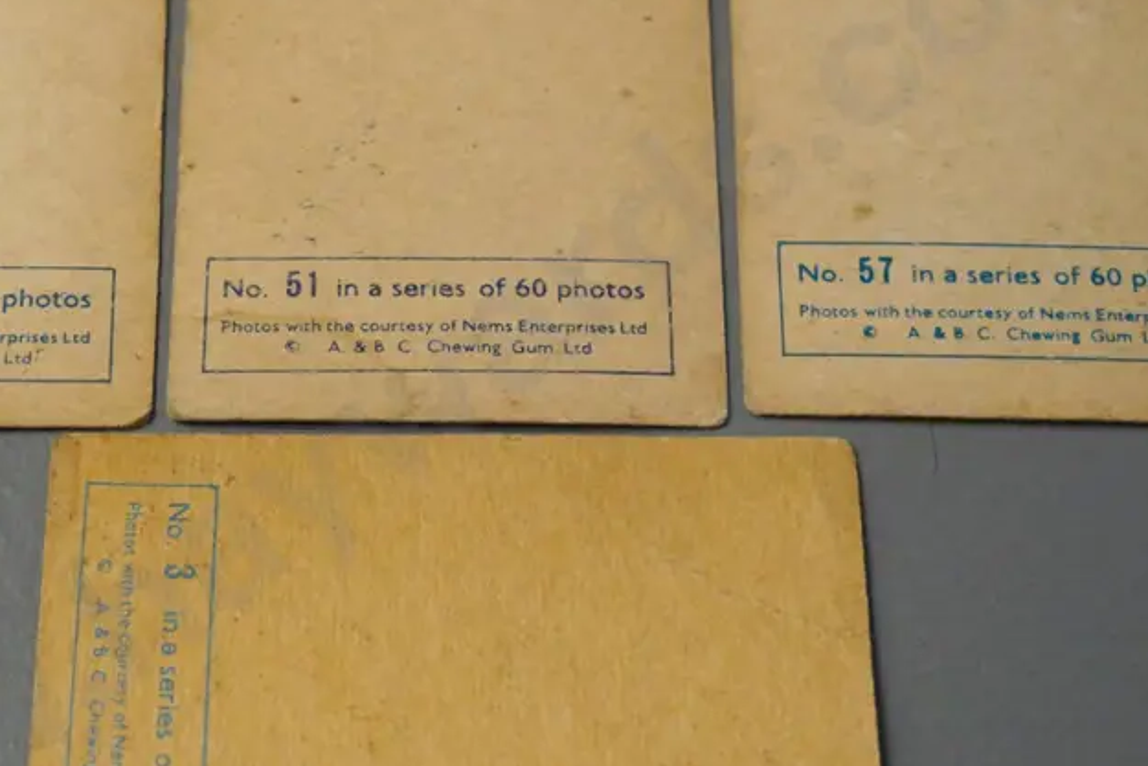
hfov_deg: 22.1
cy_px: 388
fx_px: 2934
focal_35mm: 92
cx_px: 448
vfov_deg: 14.9
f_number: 4.6
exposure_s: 1/320
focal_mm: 27
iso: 3200
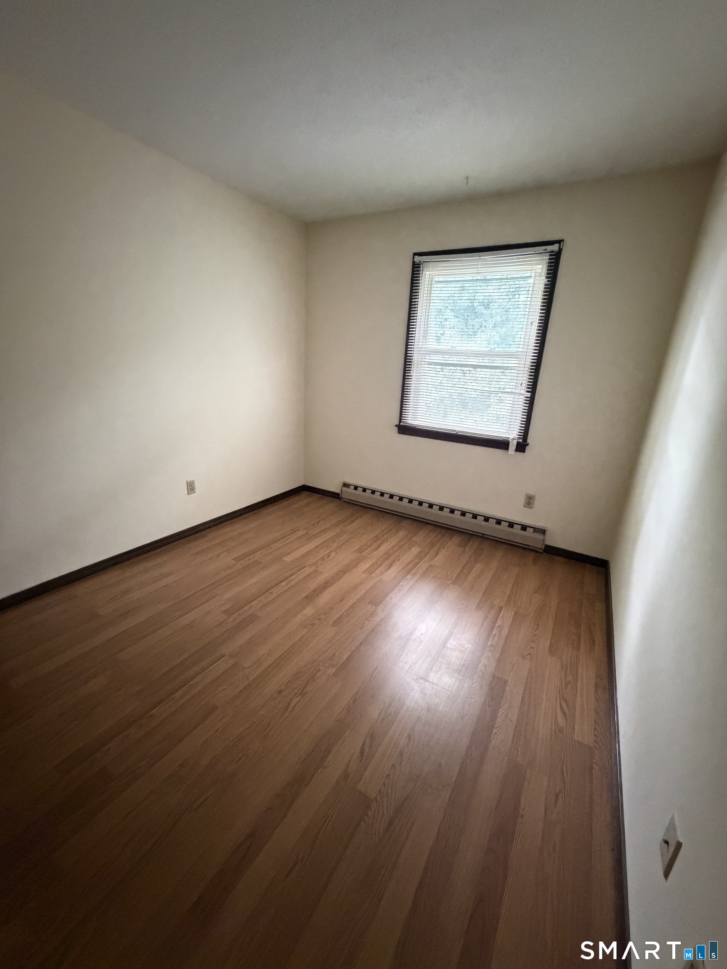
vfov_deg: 102.1
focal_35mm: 14
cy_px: 484
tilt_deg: -17.7
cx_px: 364
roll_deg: -3.3
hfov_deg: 85.7
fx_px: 392
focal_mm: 2.22
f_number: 2.2
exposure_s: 1/60
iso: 1250
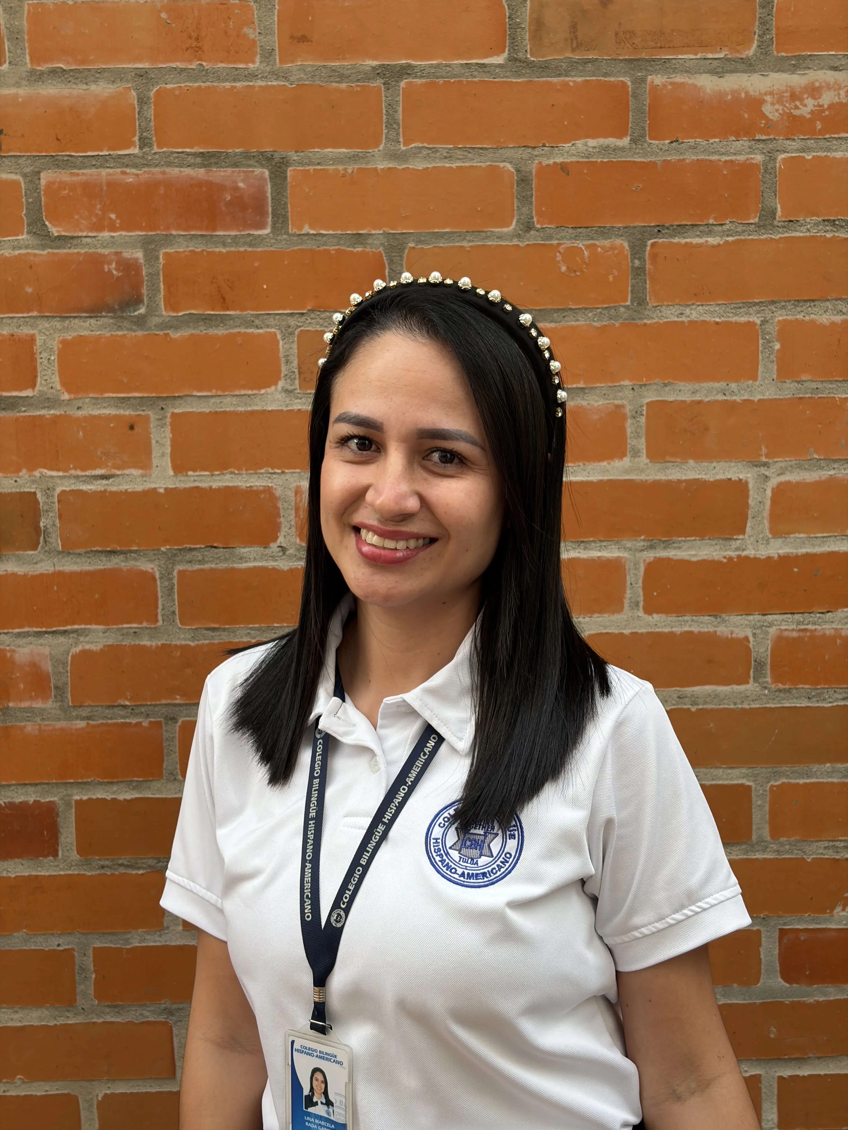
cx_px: 424
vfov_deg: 36.8
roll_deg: +1.0
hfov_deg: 28.0
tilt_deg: -7.8
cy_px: 565
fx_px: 1698
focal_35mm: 52
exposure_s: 1/122
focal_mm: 5.96
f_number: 1.6
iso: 32
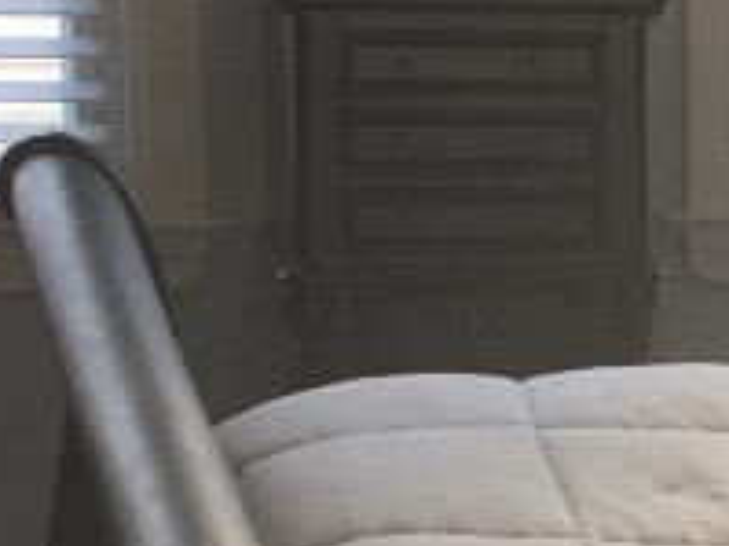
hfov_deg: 9.0
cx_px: 1326
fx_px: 4420
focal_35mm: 210
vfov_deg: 7.0
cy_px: 792
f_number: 2.2
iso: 25
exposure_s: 1/60
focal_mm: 4.15
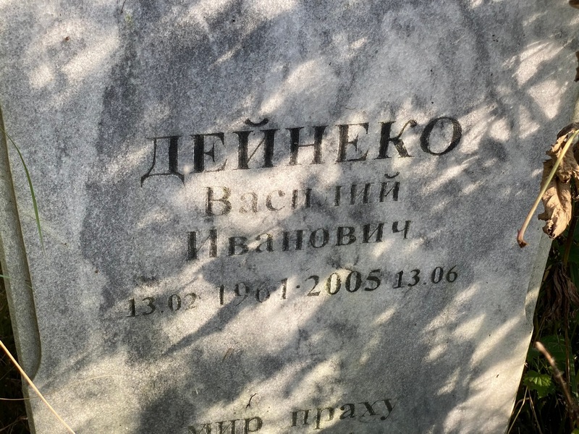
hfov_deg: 36.8
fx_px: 870
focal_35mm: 52
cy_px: 217
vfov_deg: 28.0
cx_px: 290
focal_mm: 6
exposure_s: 1/239
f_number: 2
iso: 20
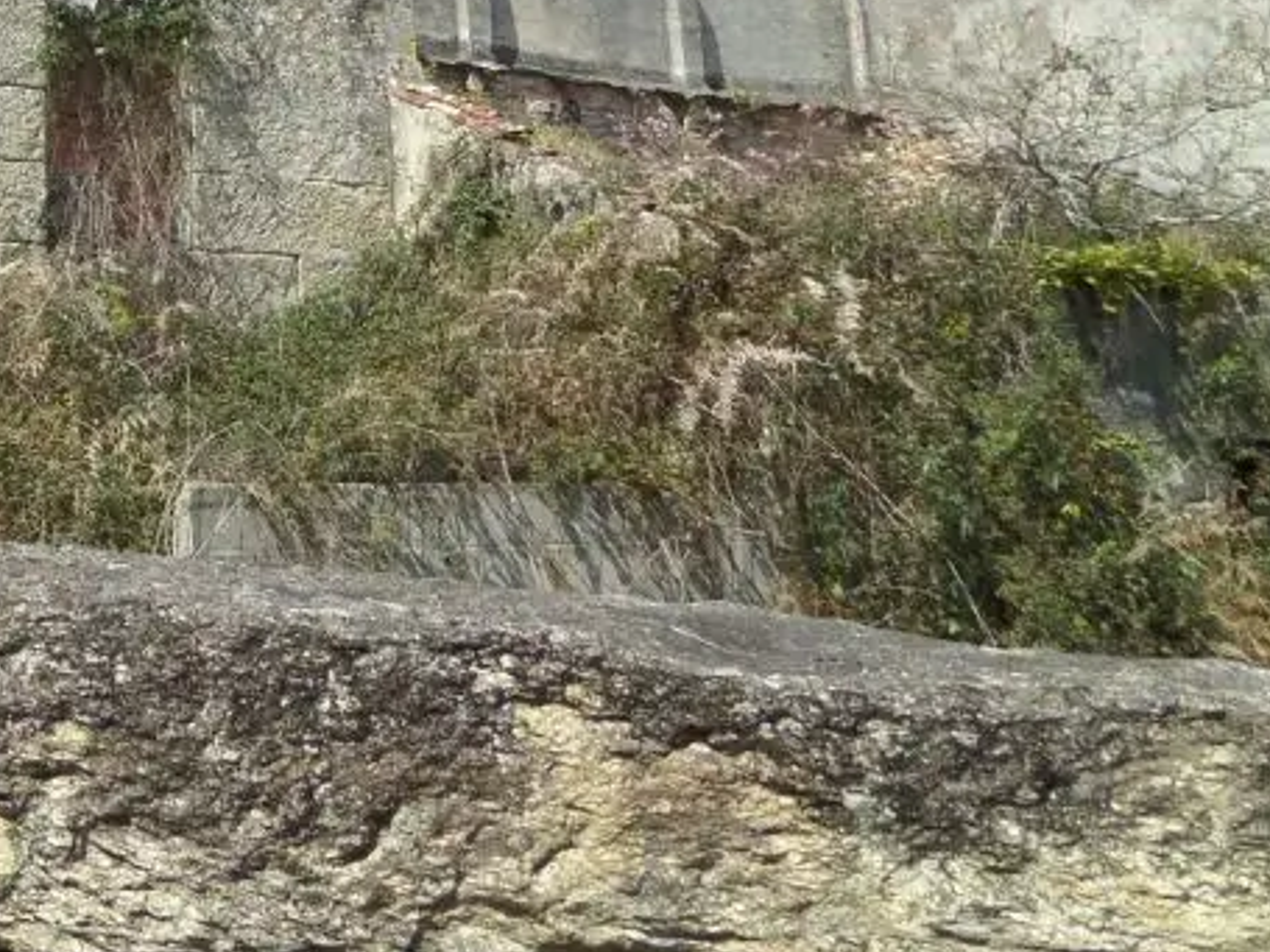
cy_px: -20
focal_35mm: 54
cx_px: 31
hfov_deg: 32.9
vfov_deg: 25.6
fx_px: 1981
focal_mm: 4
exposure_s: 1/1000
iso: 100
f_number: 3.2
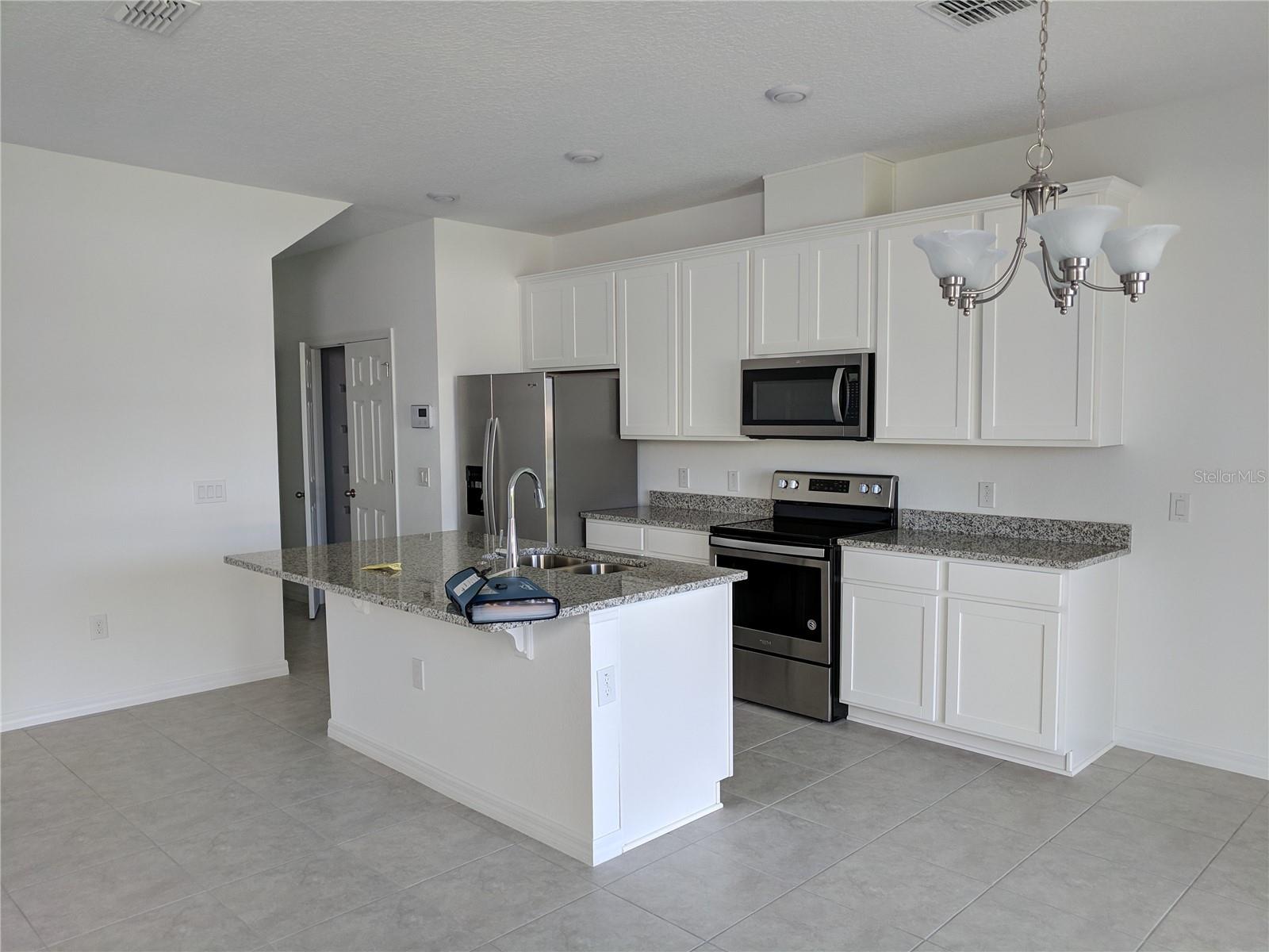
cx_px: 634
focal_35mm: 26
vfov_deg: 53.1
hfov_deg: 67.3
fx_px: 953
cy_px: 476
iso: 126
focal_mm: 4.67
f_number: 2
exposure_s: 1/125
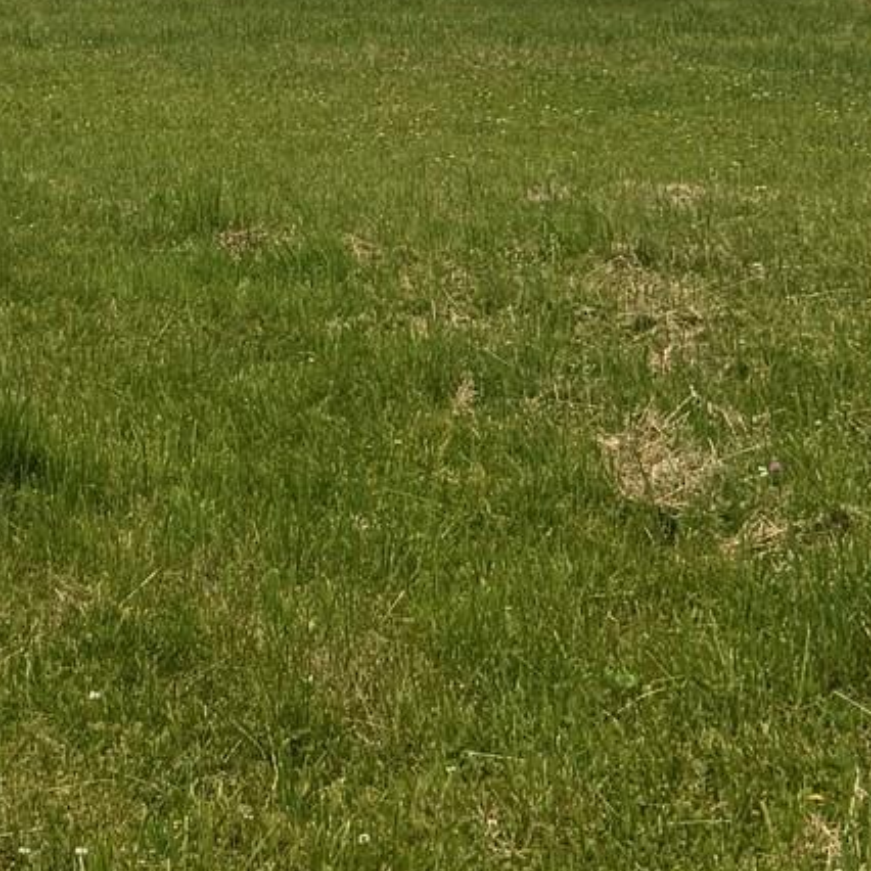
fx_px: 2904
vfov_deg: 16.2
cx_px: 278
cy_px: -258
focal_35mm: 102
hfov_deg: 17.0
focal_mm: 6.76
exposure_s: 1/7937
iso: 80
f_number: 1.78
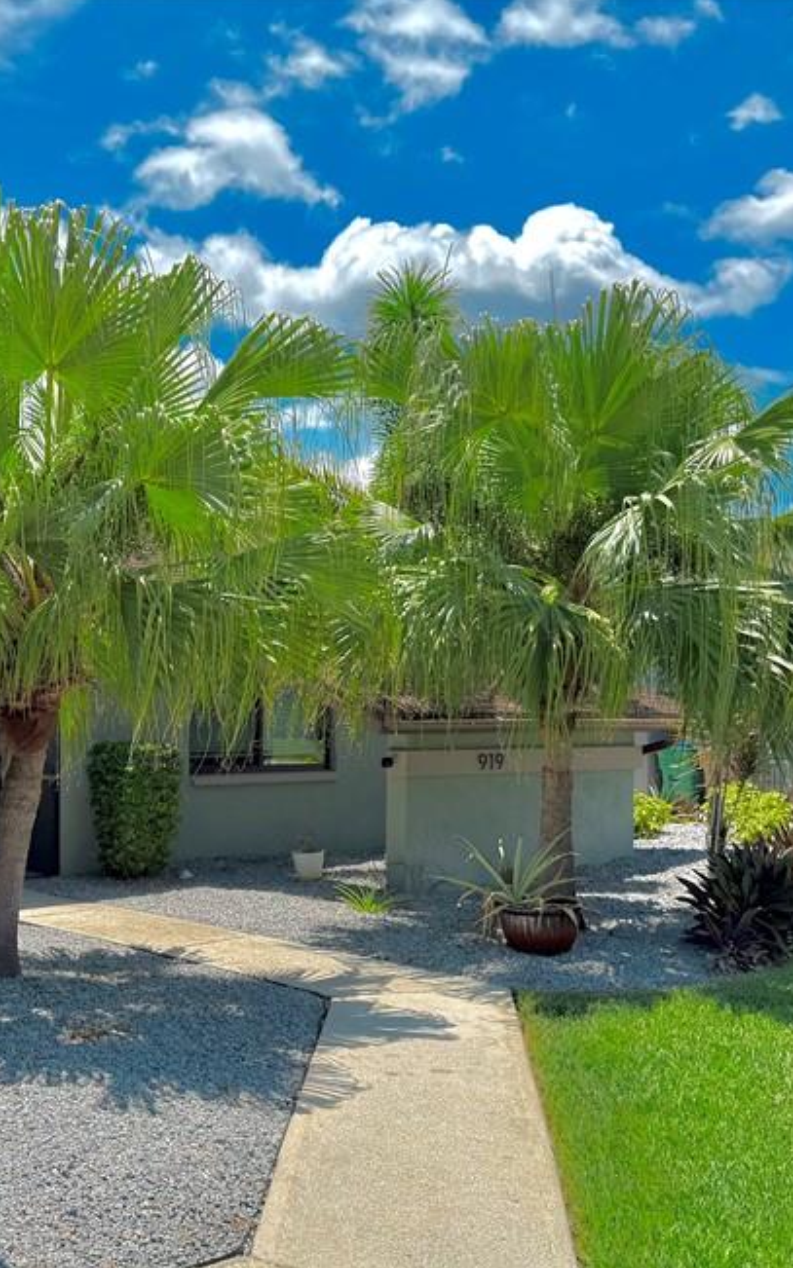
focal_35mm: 40
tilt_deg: -0.5
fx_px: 1383
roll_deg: +0.0
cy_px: 740
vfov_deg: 49.1
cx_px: 148
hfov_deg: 31.1
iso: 80
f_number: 1.78
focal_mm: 6.76
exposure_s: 1/4167
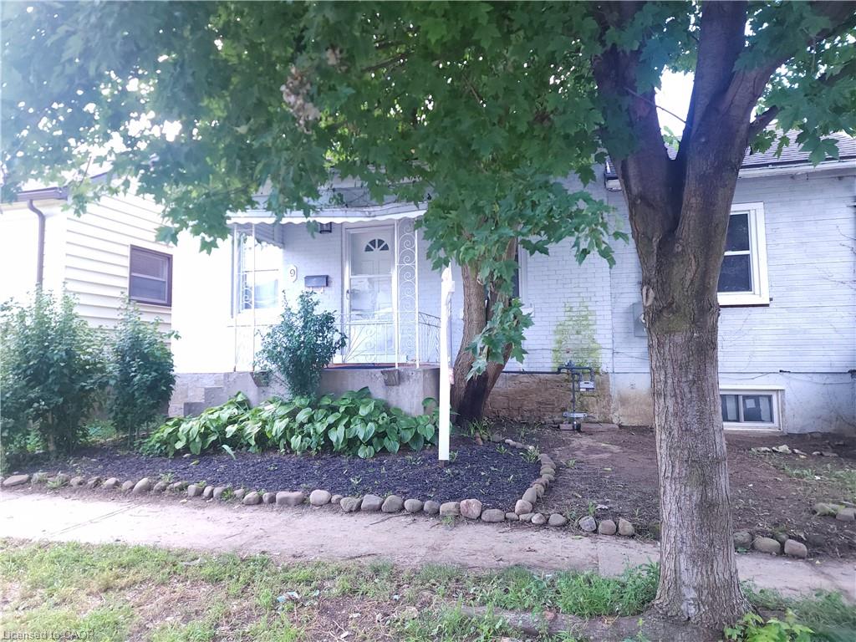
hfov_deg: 73.9
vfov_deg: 58.9
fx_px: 569
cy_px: 321
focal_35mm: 23
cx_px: 428
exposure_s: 1/500
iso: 320
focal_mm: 6.4
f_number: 1.8
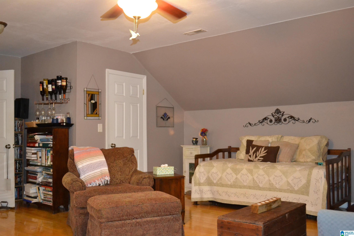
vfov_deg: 36.9
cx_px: 177
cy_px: 118
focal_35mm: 36
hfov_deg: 53.1
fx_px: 354
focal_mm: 24
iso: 3200
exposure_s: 1/60
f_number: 4
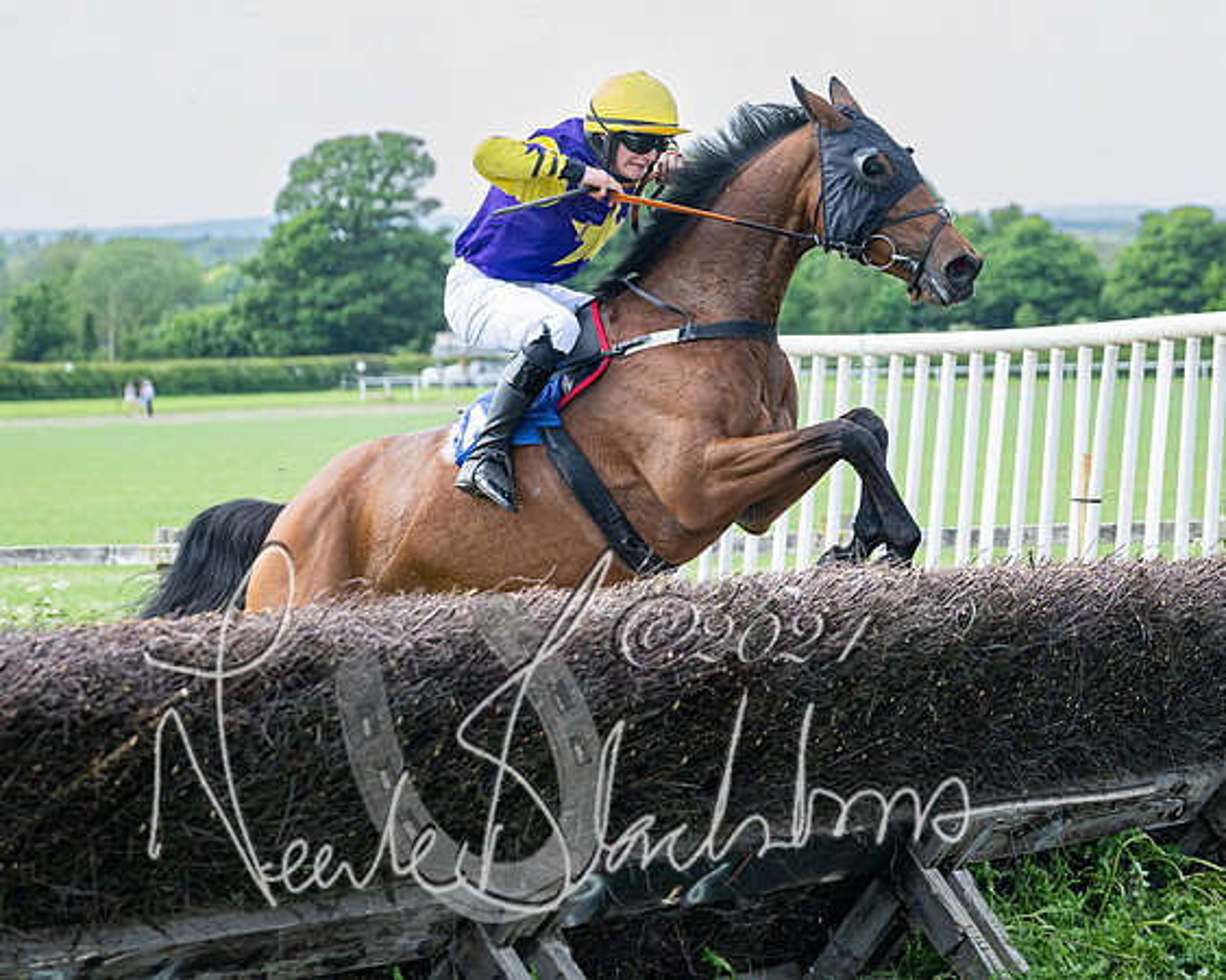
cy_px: 490
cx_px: 653
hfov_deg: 16.1
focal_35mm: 119
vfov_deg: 12.9
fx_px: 4327
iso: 400
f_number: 2.8
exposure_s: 1/1600
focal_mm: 70
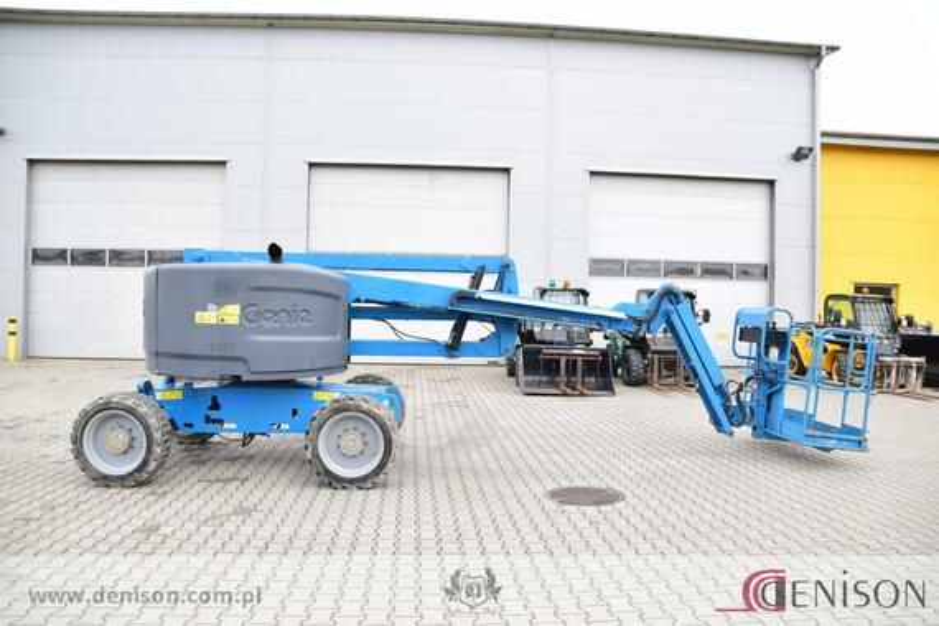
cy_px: 313
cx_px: 470
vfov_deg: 47.9
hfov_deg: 67.4
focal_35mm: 27
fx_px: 704
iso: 200
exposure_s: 1/400
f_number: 5
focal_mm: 18
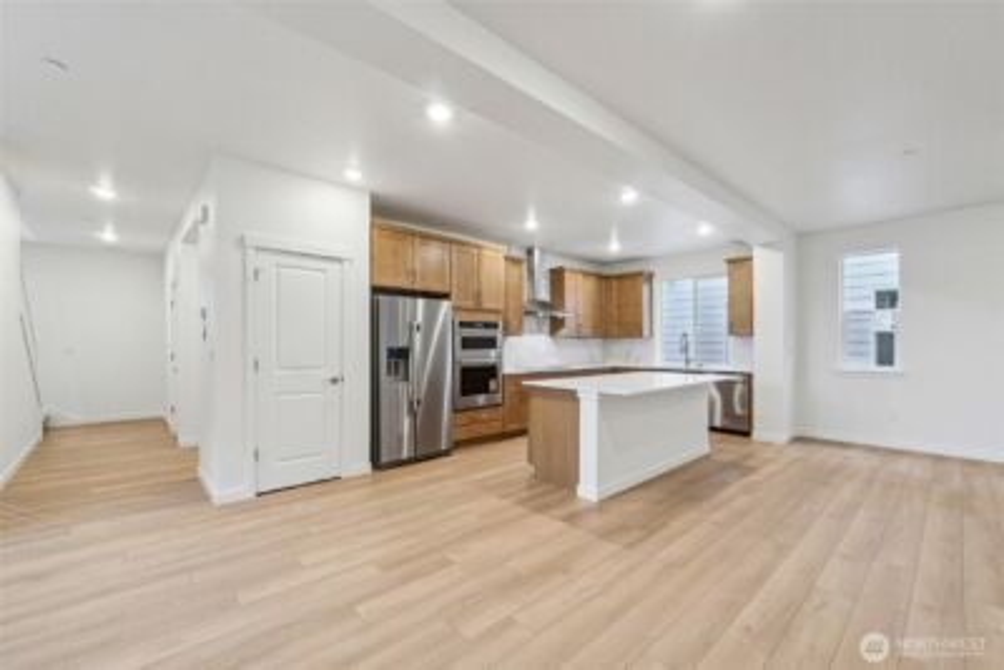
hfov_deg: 100.4
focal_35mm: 15
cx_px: 502
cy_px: 335
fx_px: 418
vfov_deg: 77.4
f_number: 9
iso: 2000
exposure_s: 1/30
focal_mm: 10
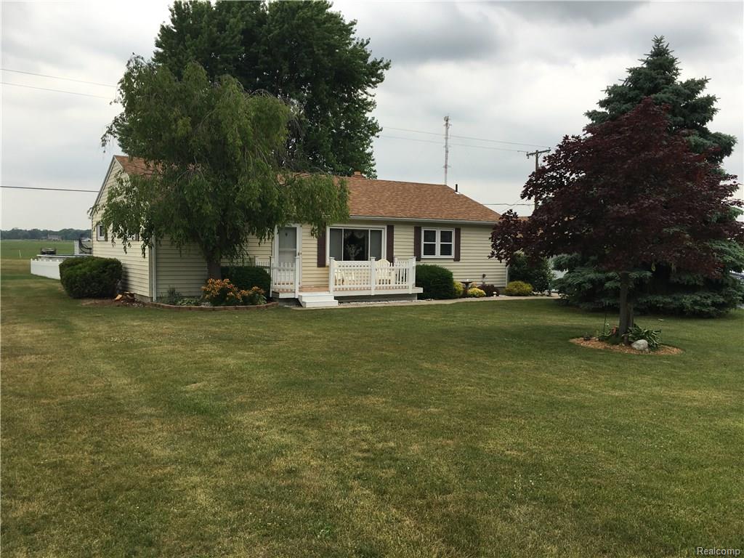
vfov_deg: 48.2
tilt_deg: -1.9
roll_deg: -0.8
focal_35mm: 29
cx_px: 372
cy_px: 279
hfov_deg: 61.7
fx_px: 623
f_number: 2.2
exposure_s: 1/596
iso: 25
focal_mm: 4.15
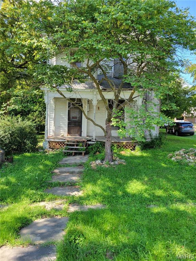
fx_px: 196
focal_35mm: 26
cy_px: 130
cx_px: 98
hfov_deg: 53.1
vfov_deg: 67.3
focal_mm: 5.4
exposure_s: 1/391
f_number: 1.8
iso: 40
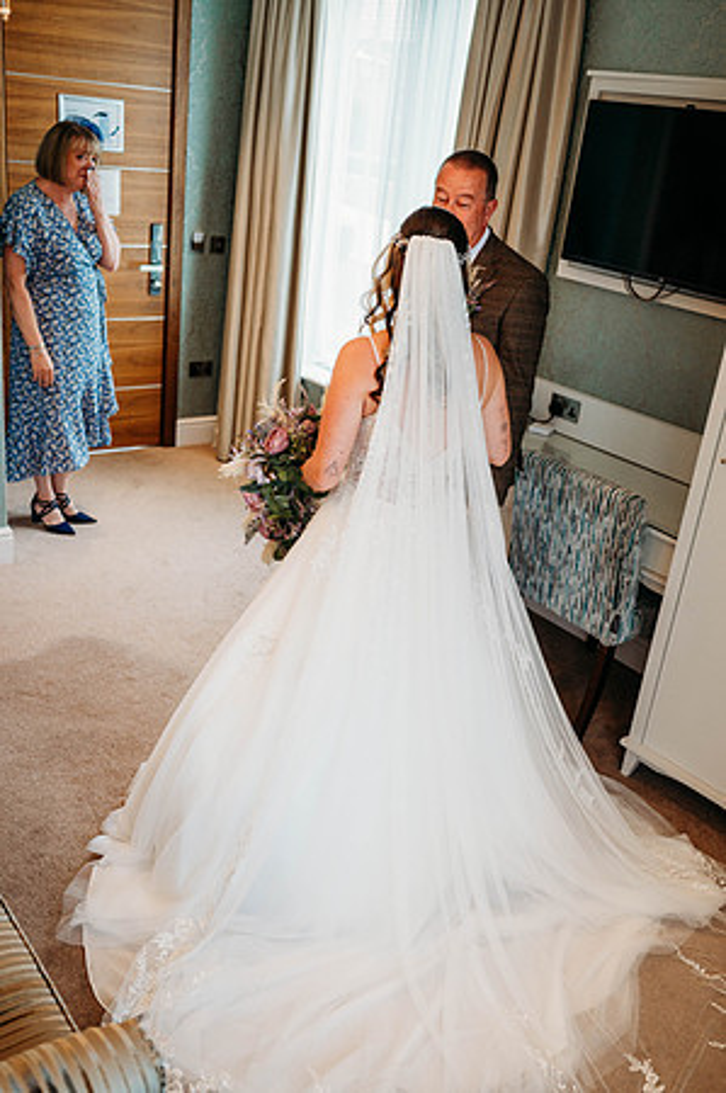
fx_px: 1061
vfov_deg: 54.5
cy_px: 546
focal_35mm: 35
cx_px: 363
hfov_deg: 37.8
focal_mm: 35
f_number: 2.8
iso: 400
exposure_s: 1/400
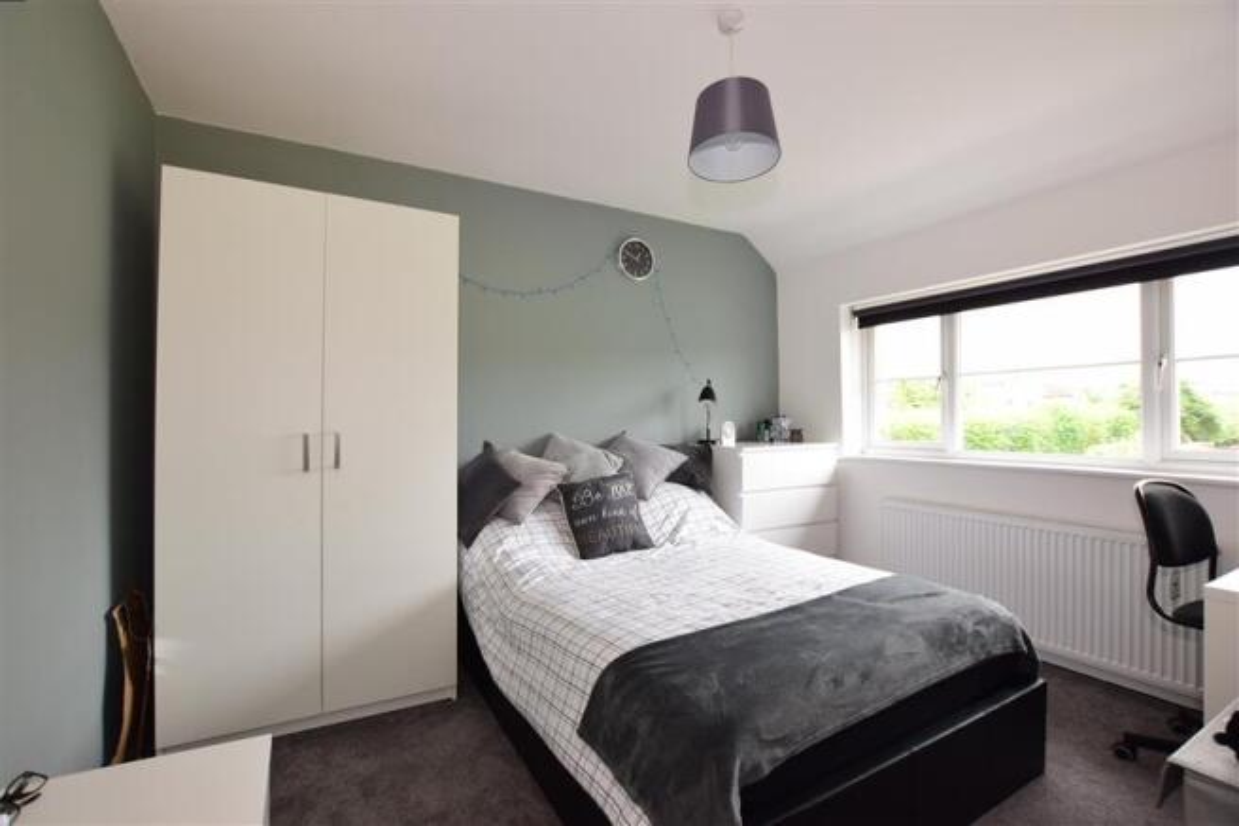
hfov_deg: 100.4
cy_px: 413
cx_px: 620
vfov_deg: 77.3
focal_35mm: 15
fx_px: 516
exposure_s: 1/60
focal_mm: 10
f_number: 5.6
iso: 400
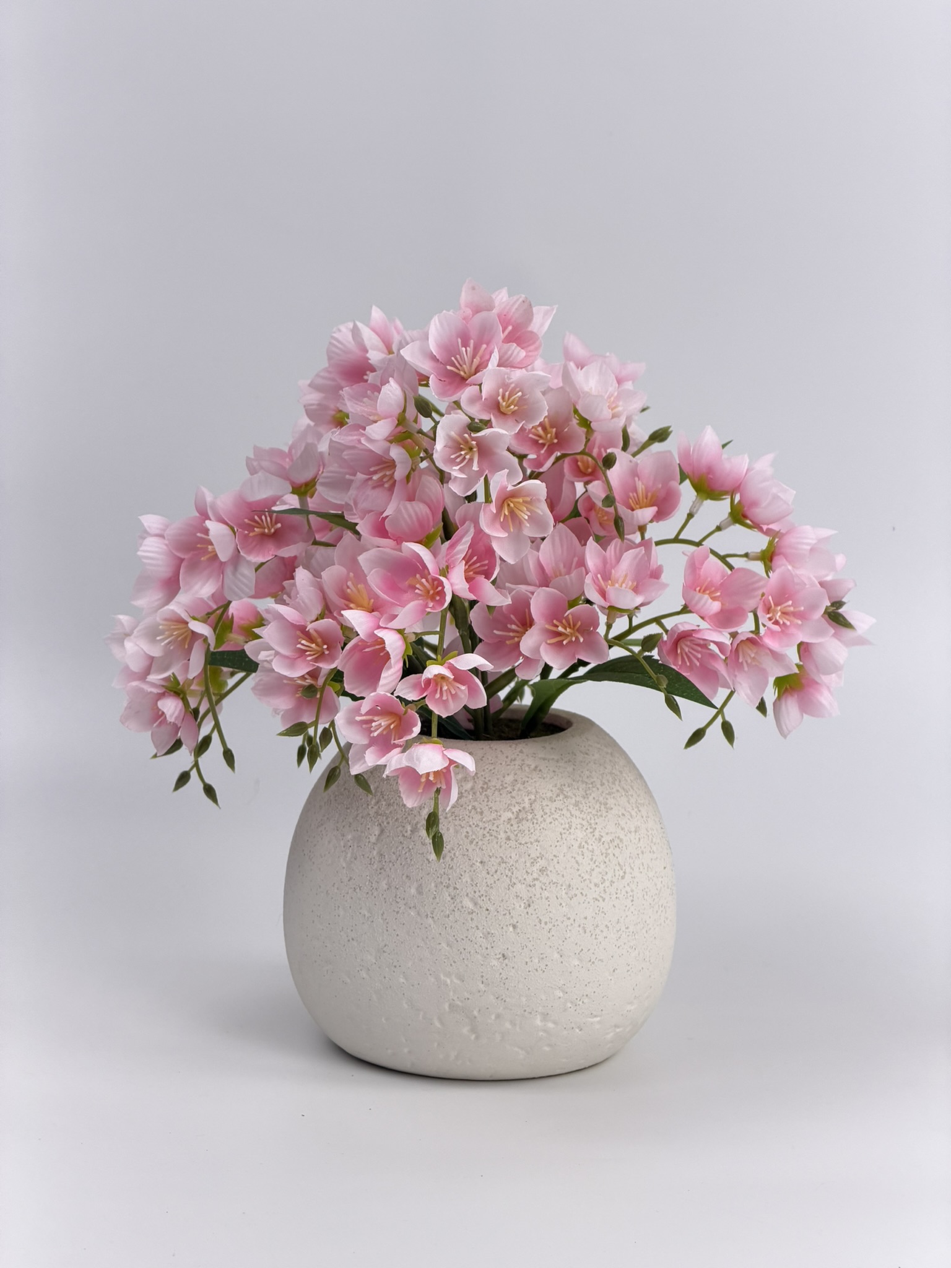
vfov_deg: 19.6
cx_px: 476
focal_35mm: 100
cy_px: 634
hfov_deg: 14.8
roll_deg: -1.5
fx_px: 3663
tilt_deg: -10.6
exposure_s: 1/100
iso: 125
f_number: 2.8
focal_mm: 16.89
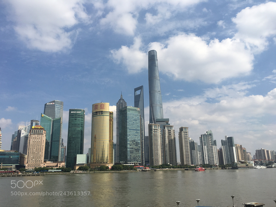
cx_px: 138
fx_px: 231
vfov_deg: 48.2
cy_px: 104
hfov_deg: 61.7
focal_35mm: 29
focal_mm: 4.15
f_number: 2.2
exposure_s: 1/2959
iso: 25
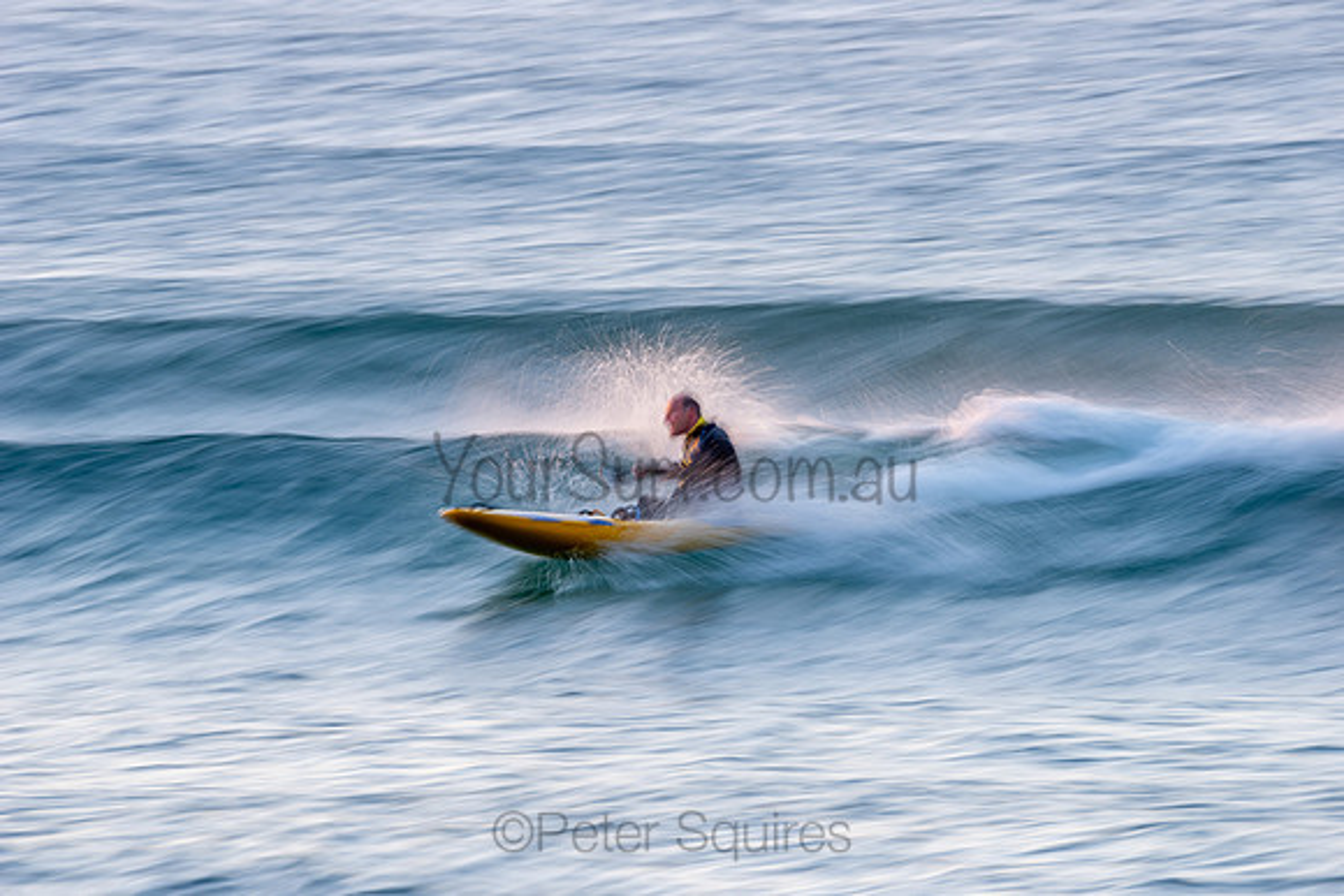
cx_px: 672
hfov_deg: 4.1
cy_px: 448
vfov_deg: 2.8
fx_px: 18670
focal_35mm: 500
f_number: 16
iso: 64
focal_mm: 500
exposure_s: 1/6
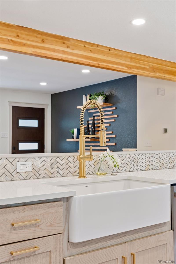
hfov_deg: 32.6
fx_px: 301
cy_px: 132
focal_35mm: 41
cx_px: 88
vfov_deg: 47.4
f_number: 9
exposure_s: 1/8
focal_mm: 41
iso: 400
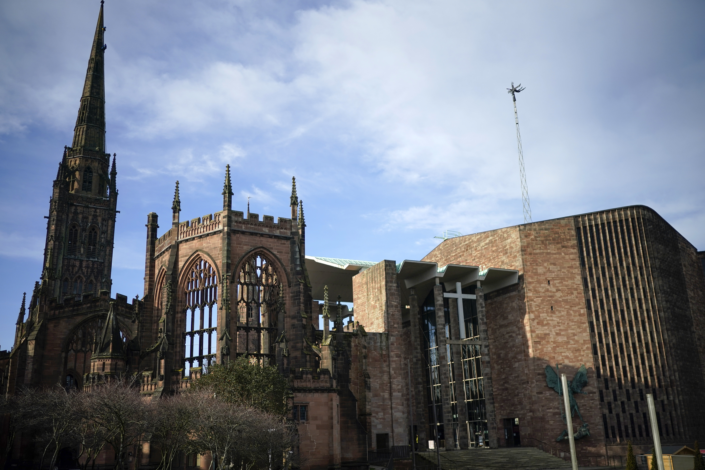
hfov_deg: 54.4
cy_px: 235
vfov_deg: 37.9
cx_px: 352
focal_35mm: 35
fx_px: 685
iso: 250
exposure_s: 1/16000
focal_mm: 35
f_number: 1.4
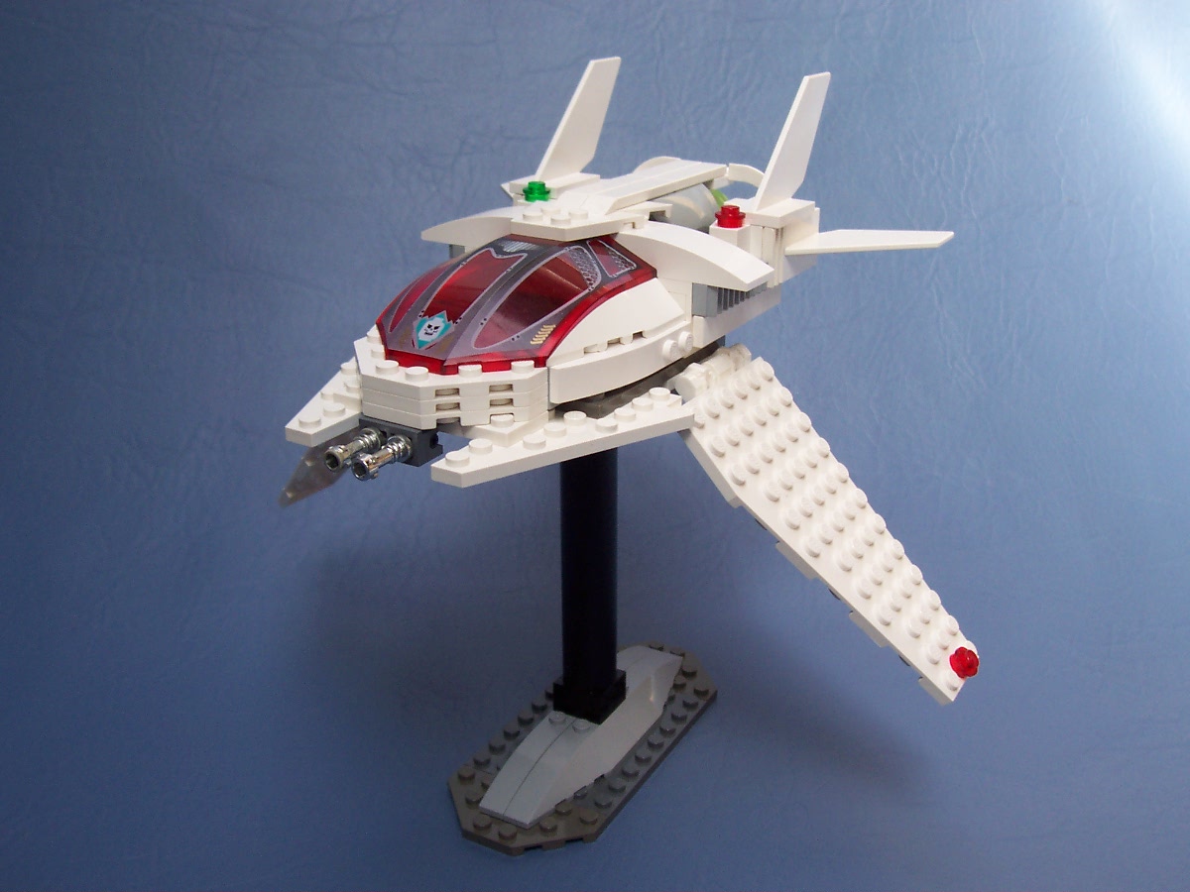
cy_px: 446
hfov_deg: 50.1
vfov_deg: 38.7
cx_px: 595
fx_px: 1272
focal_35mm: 37
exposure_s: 1/350
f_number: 2.8
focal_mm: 5.6
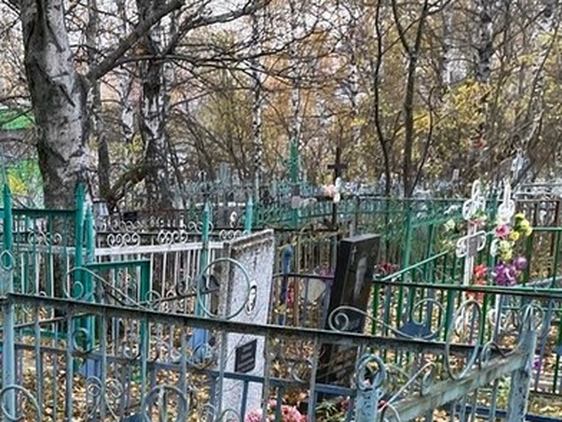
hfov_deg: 27.5
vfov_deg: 19.9
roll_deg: +1.8
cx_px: 49
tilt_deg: -12.2
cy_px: 550
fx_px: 1104
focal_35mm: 68
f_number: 1.6
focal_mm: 4.2
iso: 64
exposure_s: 1/121
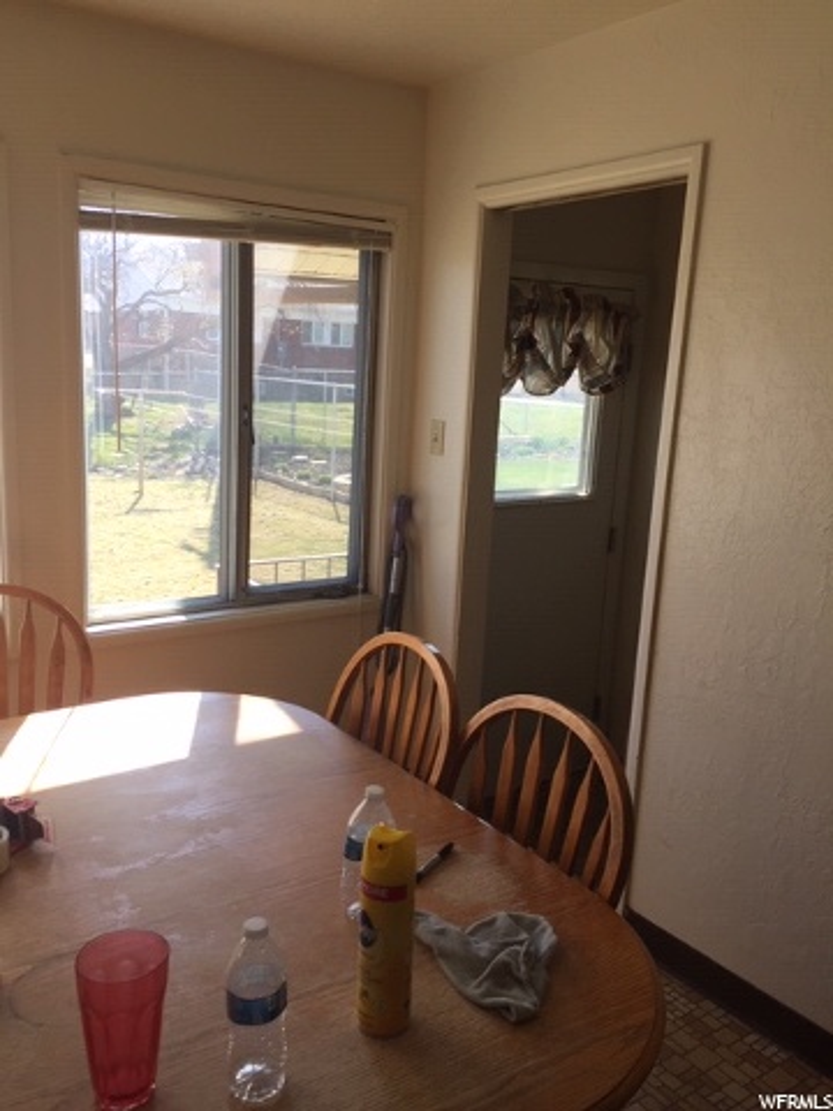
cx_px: 416
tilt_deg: -11.7
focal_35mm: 29
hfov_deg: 48.2
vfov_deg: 61.7
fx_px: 930
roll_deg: -1.2
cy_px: 556
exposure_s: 1/416
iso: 32
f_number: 2.2
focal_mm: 4.15
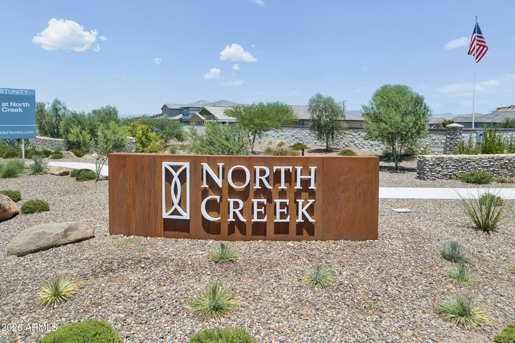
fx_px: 315
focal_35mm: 22
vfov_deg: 57.2
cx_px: 258
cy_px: 172
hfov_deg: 78.6
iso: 100
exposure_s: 1/1600
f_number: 2.8
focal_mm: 8.4
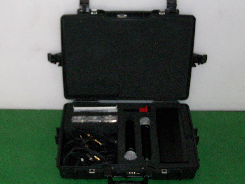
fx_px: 488
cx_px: 119
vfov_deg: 21.3
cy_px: 93
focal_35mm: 69
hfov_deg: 28.2
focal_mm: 11
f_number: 4.1
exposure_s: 1/76.6
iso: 160
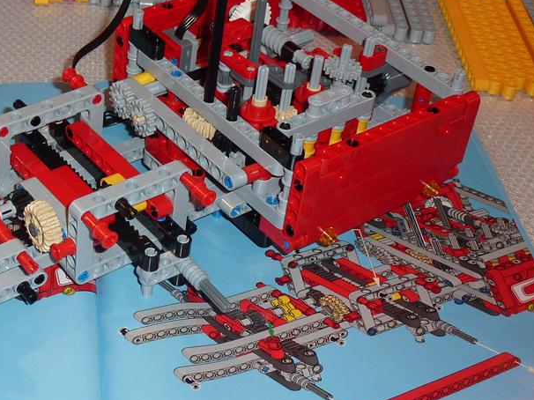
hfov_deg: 26.8
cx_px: 95
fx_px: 1095
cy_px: 186
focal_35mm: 71
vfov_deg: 20.7
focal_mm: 6.9
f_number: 3.7
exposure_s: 1/30
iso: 100
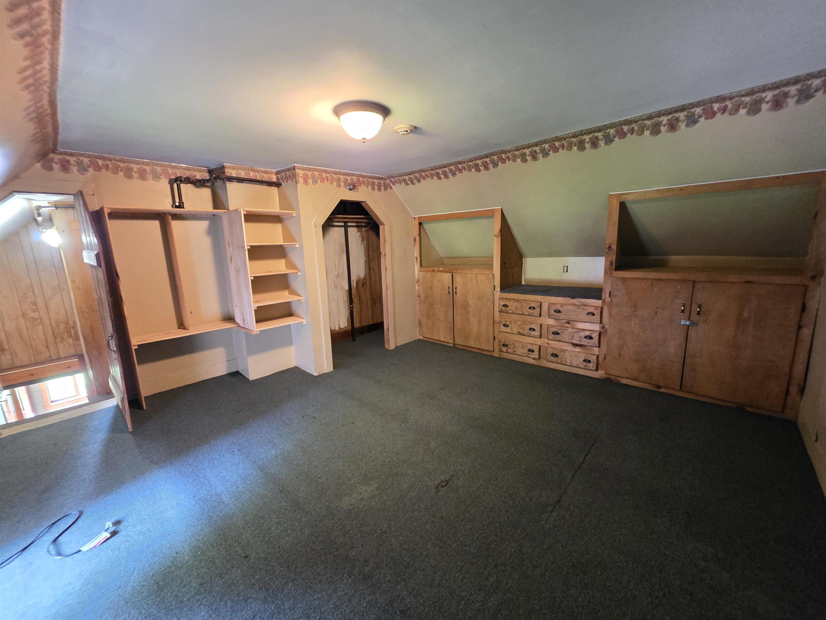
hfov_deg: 106.2
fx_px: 310
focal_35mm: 13
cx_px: 413
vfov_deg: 89.9
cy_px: 310
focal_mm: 2.2
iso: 1600
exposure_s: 1/25
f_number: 1.9
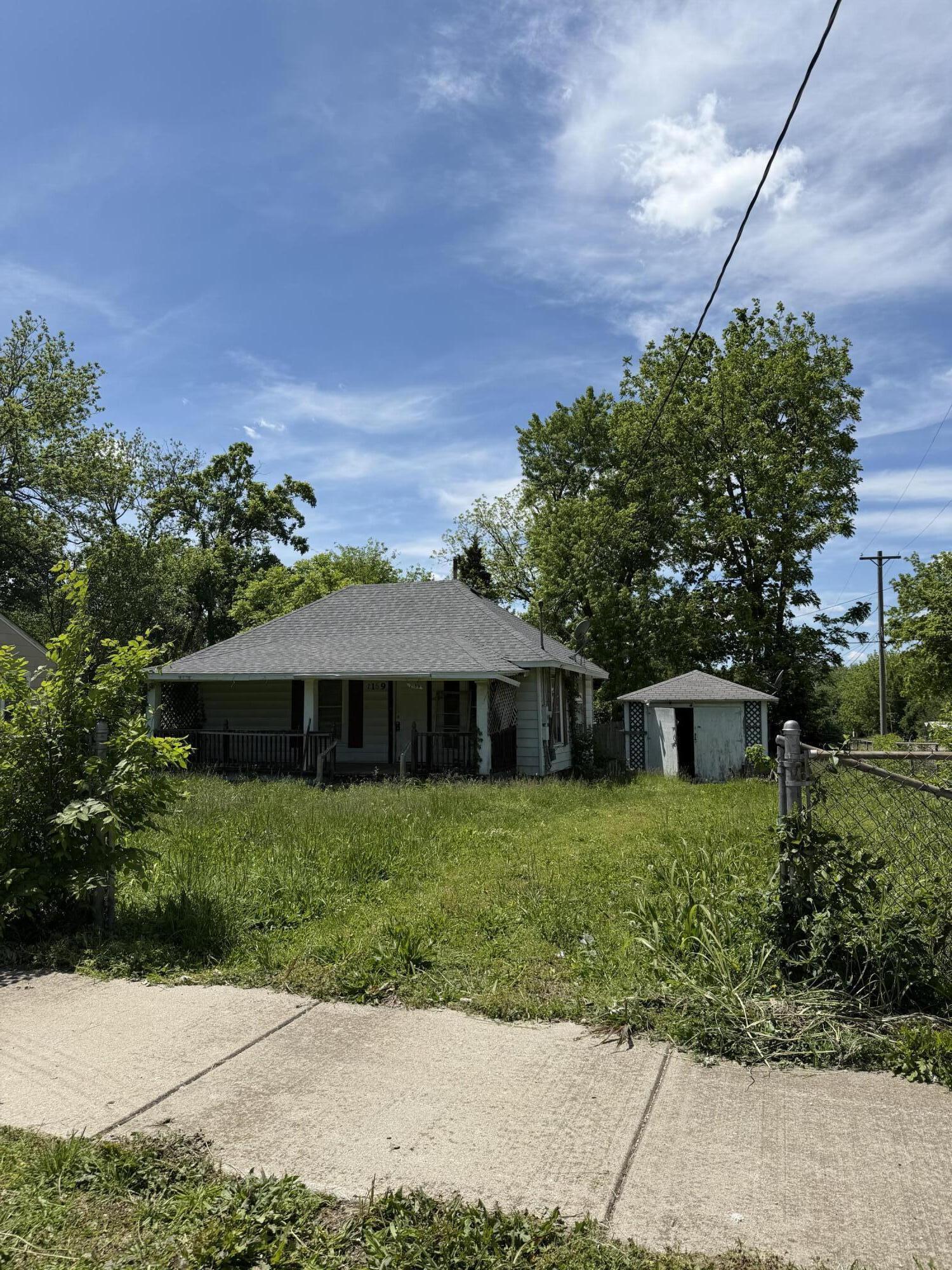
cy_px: 635
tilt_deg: +6.4
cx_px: 476
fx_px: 880
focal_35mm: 24
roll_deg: +0.9
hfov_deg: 56.8
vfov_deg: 71.6
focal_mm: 6.76
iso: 80
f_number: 1.78
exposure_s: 1/6711
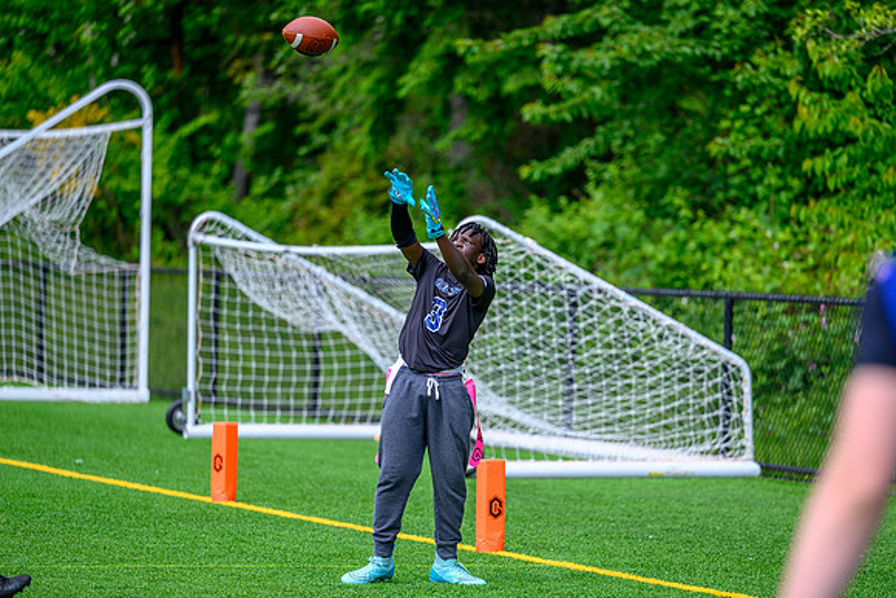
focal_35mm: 208
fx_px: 5187
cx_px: 433
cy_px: 328
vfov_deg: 6.6
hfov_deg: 9.9
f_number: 2.8
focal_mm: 190
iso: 160
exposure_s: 1/2000
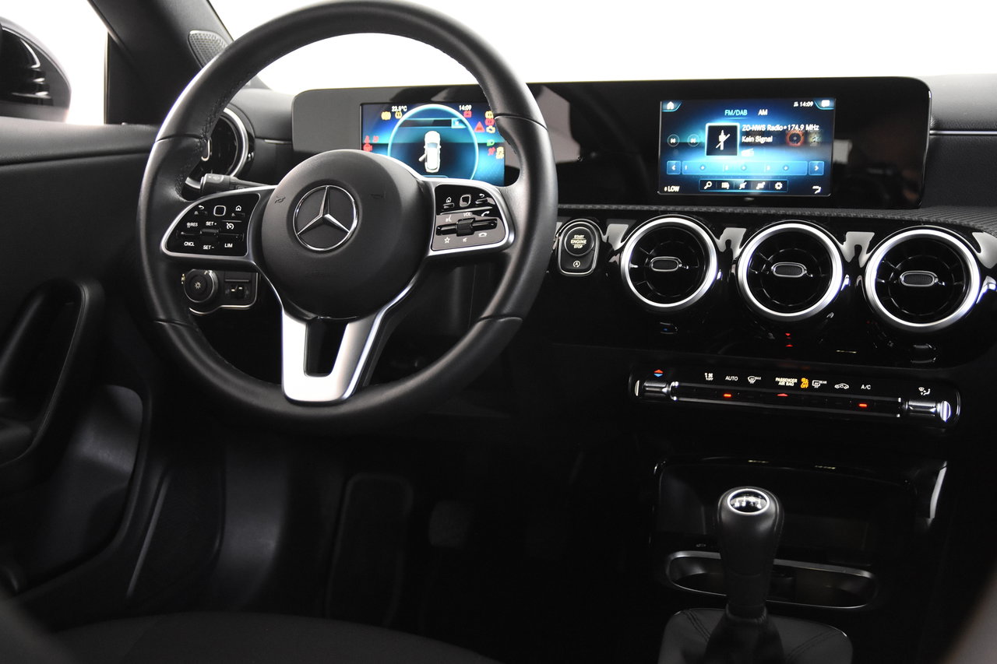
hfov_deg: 49.6
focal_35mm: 39
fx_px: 1080
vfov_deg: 34.2
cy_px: 332
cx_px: 498
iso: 4000
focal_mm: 26
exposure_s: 1/40
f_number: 3.2
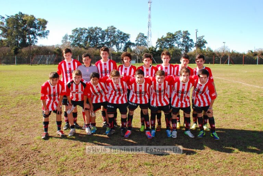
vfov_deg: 41.9
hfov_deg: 59.4
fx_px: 231
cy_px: 88
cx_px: 132
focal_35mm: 32
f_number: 10
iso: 400
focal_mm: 21
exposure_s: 1/200
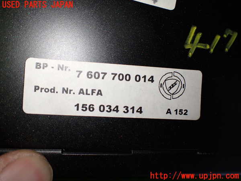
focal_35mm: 30
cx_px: 120
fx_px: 209
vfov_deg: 46.8
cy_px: 90
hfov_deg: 60.0
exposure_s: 1/125
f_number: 2.3
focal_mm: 5.4
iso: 160
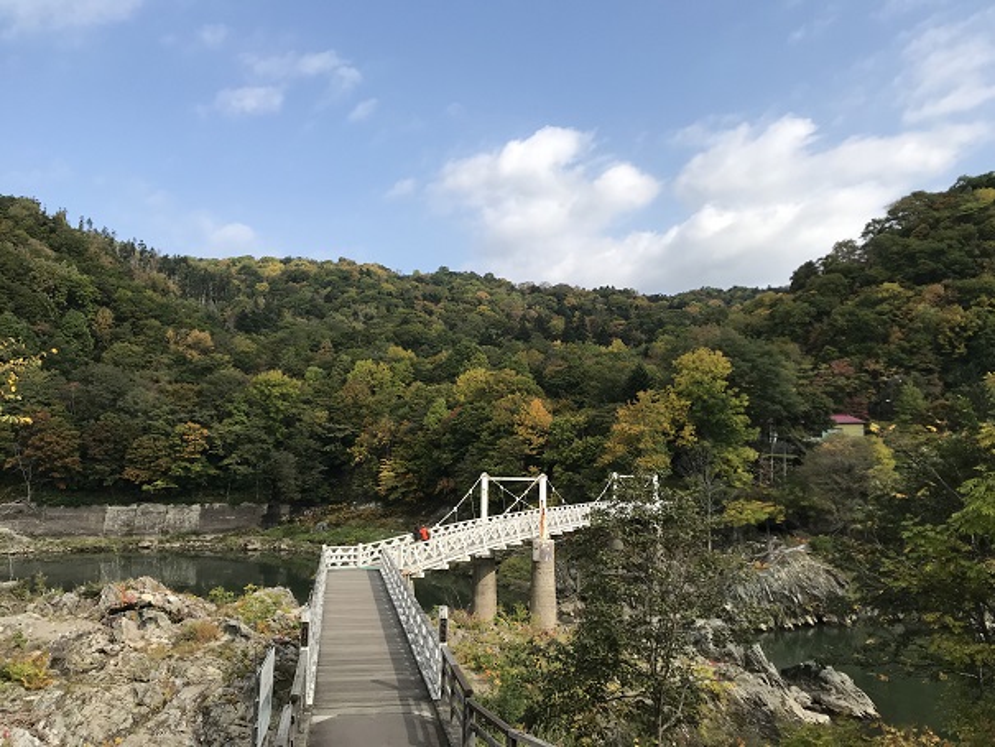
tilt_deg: +9.1
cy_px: 374
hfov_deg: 63.4
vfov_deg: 49.8
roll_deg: -0.5
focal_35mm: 28
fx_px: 805
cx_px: 498
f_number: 1.8
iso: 20
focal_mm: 3.99
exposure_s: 1/1742
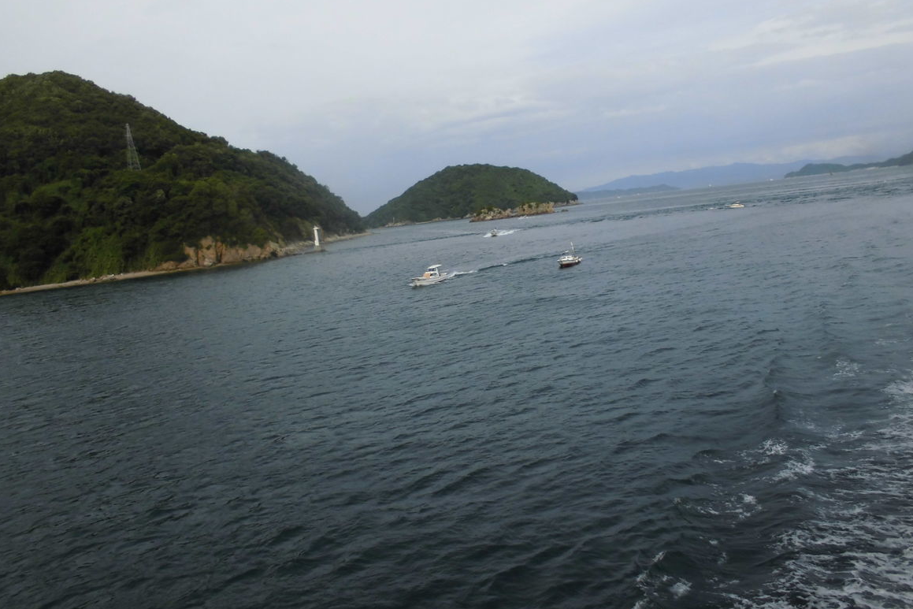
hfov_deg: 65.5
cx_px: 444
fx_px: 710
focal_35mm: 28
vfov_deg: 46.4
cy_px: 300
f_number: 3.5
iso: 100
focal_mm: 4.6
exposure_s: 1/640
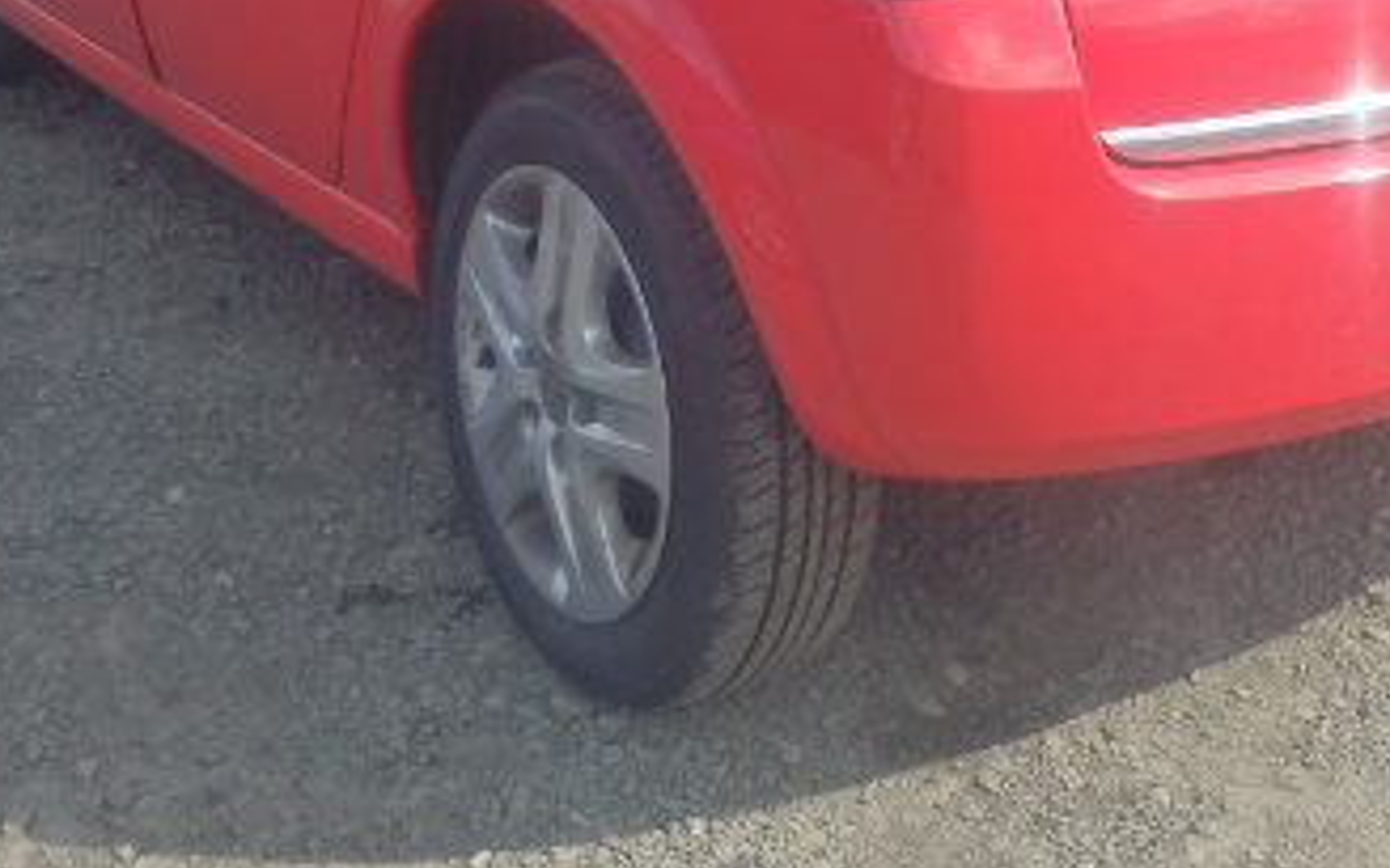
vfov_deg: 21.0
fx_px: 2197
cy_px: -144
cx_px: 890
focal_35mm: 58
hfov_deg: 34.9
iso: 125
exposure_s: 1/640
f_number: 3.9
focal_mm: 5
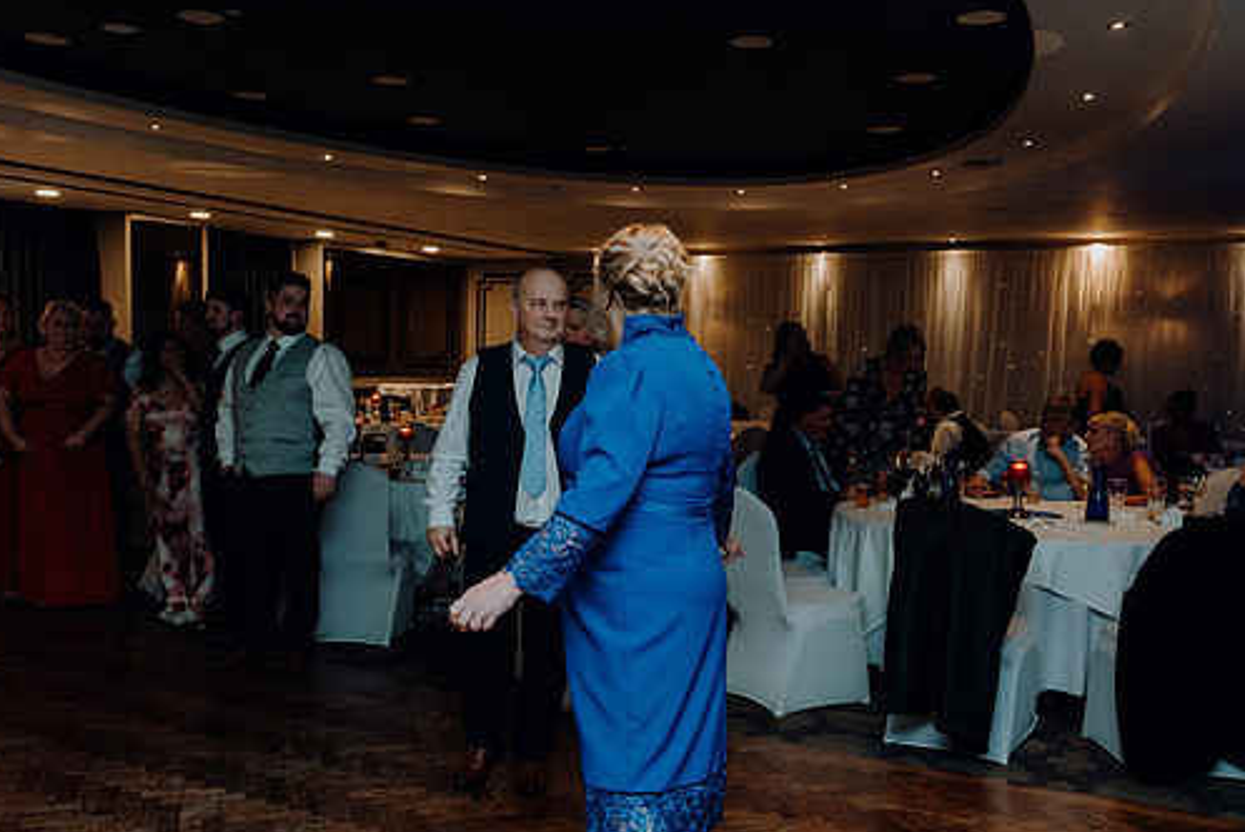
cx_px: 571
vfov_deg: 37.8
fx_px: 1211
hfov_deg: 54.3
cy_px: 475
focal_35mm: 35
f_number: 3.5
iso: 2500
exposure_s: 1/160
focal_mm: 30
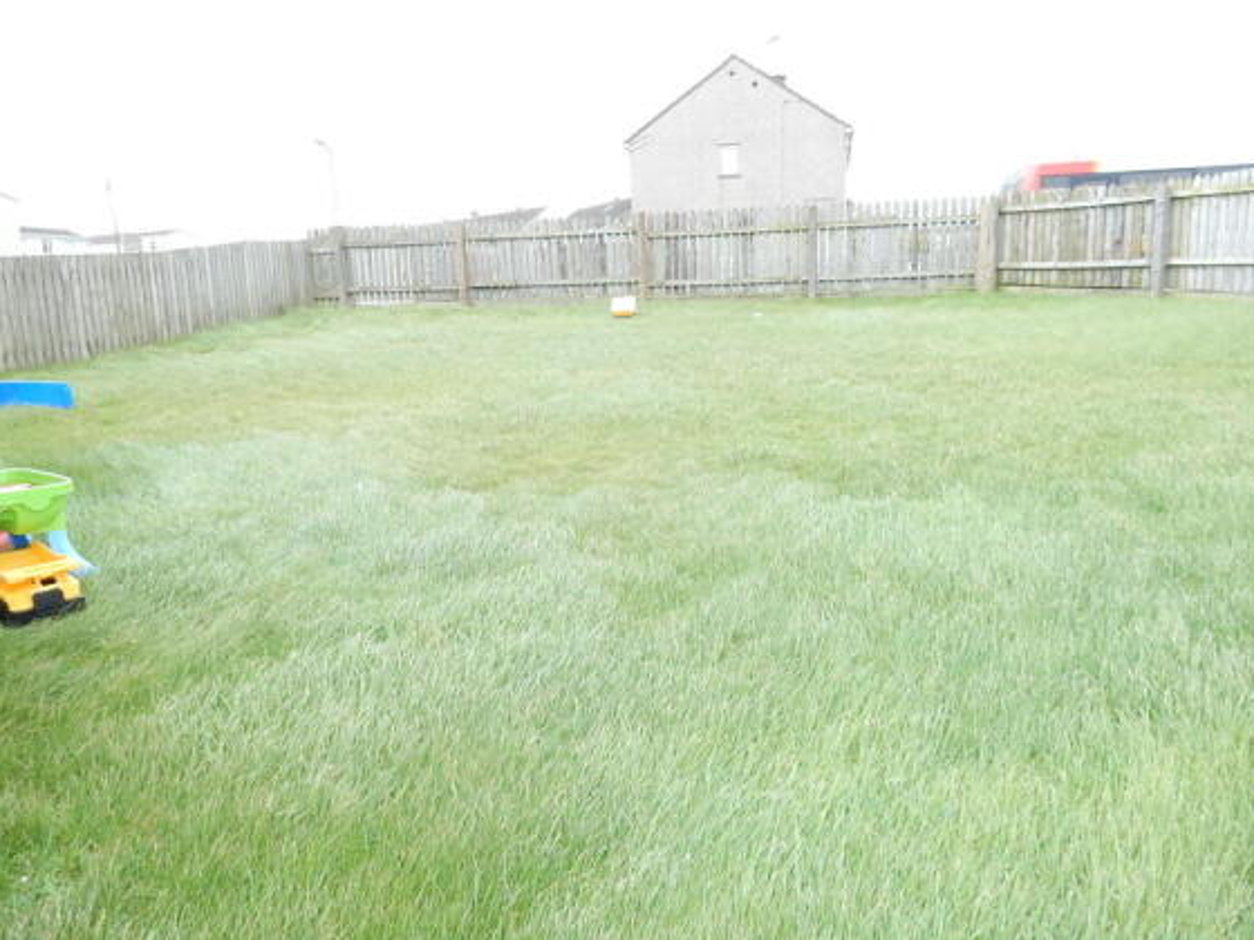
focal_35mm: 26
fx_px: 942
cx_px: 612
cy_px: 482
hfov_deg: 67.3
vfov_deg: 53.1
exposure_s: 1/40
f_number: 3.7
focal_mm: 4.5
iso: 180
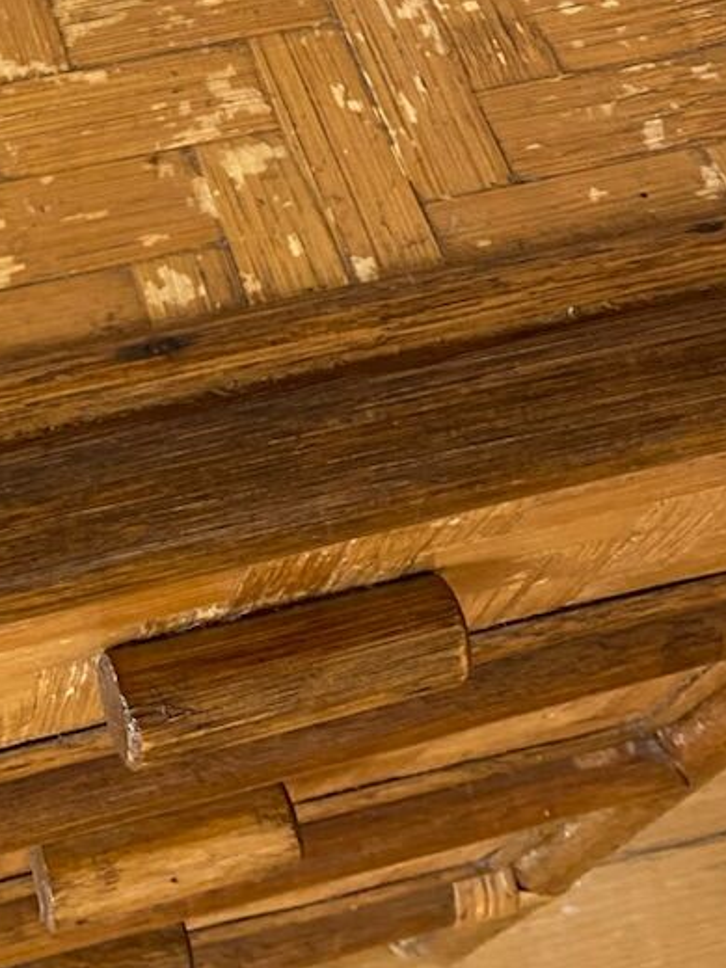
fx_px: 1790
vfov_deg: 26.6
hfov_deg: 22.1
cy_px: -220
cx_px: 0
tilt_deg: -47.6
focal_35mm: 64
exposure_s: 1/60
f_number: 1.8
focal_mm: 4.25
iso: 250
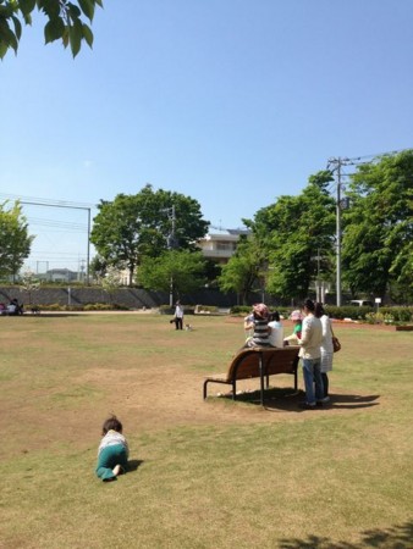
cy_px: 274
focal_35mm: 33
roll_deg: -1.1
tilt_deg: +5.1
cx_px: 206
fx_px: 524
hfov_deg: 43.0
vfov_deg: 55.3
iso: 50
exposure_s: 1/1355
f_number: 2.4
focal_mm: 4.12
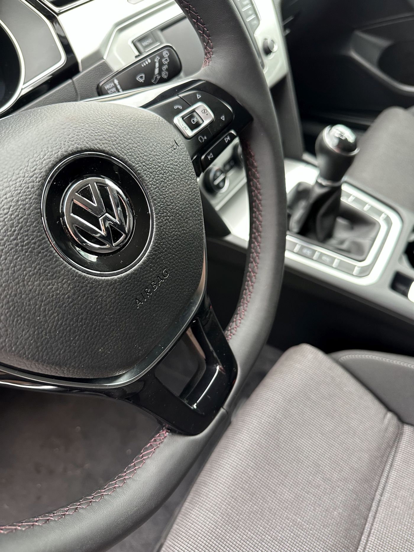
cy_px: 276
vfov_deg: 71.6
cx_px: 207
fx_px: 383
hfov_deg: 56.8
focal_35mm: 24
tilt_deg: -49.0
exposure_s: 1/60
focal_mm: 6.86
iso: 320
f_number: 1.78
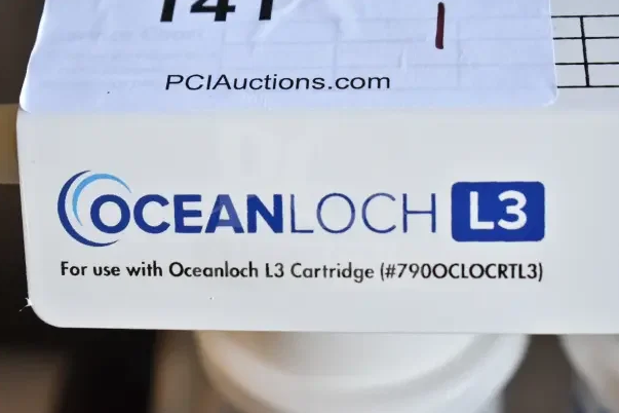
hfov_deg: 24.3
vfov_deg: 16.4
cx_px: 307
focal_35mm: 84
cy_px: 205
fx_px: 1436
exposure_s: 1/100
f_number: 5.6
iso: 900
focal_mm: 55
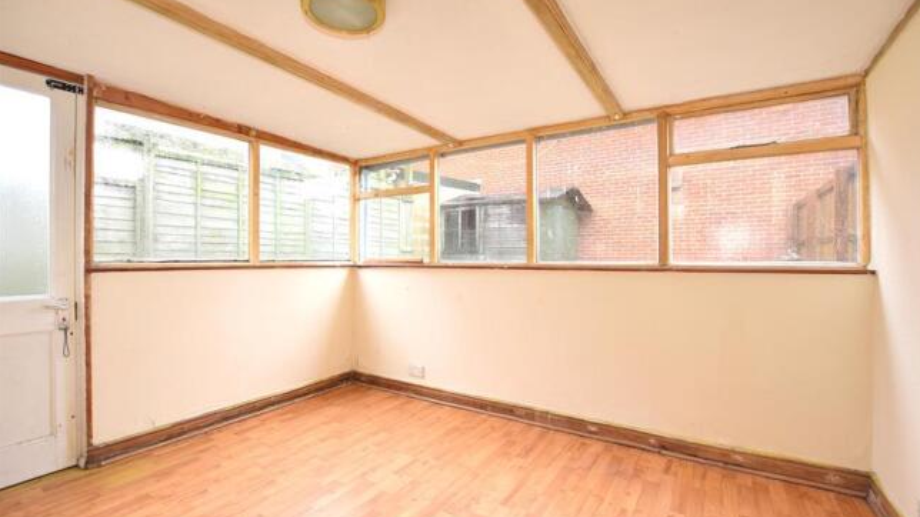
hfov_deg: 99.4
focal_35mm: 16
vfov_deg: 67.1
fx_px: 390
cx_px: 466
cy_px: 255
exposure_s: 1/100
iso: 400
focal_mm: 10
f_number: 5.6
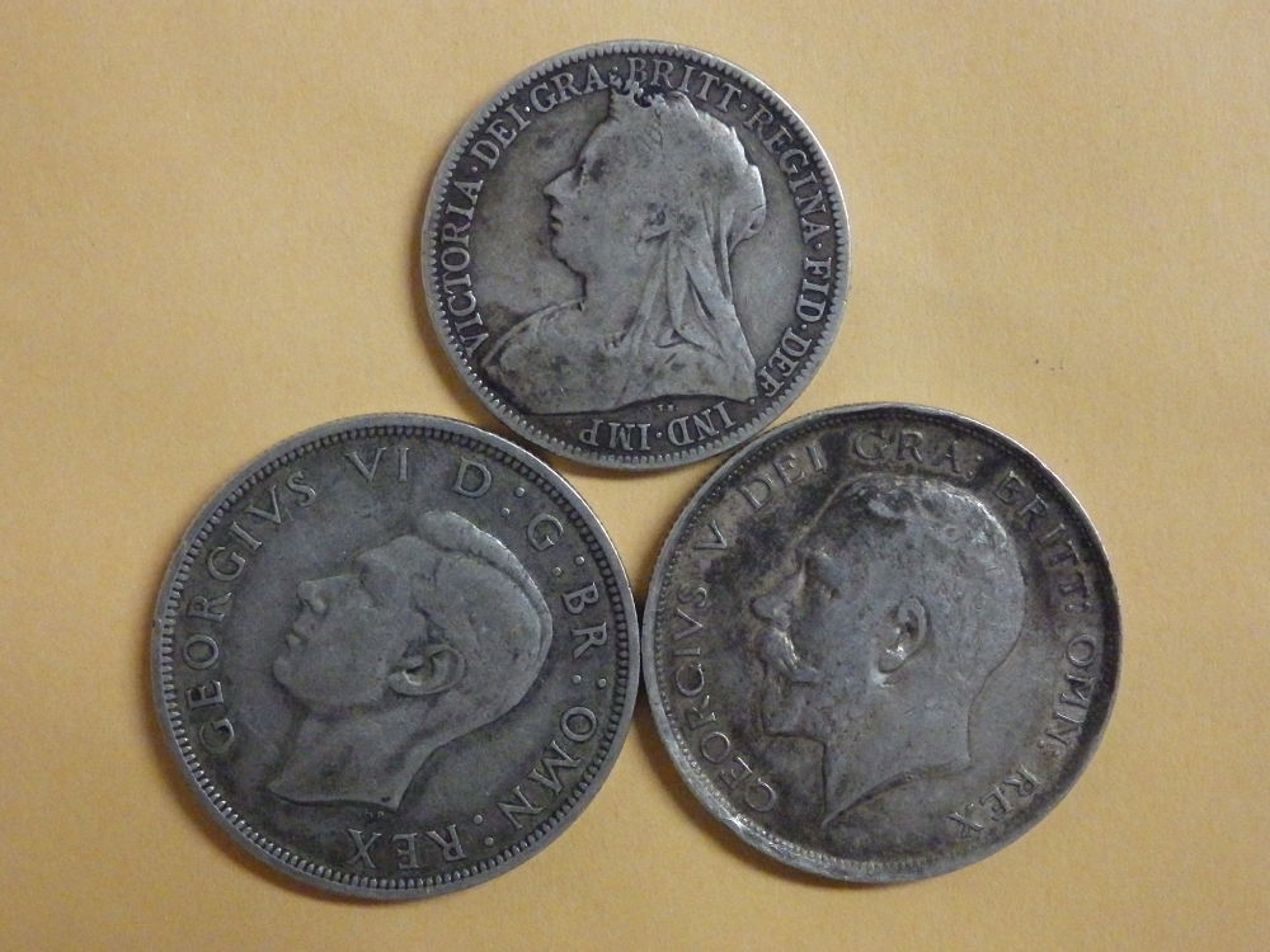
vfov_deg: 27.0
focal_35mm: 54
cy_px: 476
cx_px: 635
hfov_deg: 35.5
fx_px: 1981
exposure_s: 1/160
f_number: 4.1
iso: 3200
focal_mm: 9.8
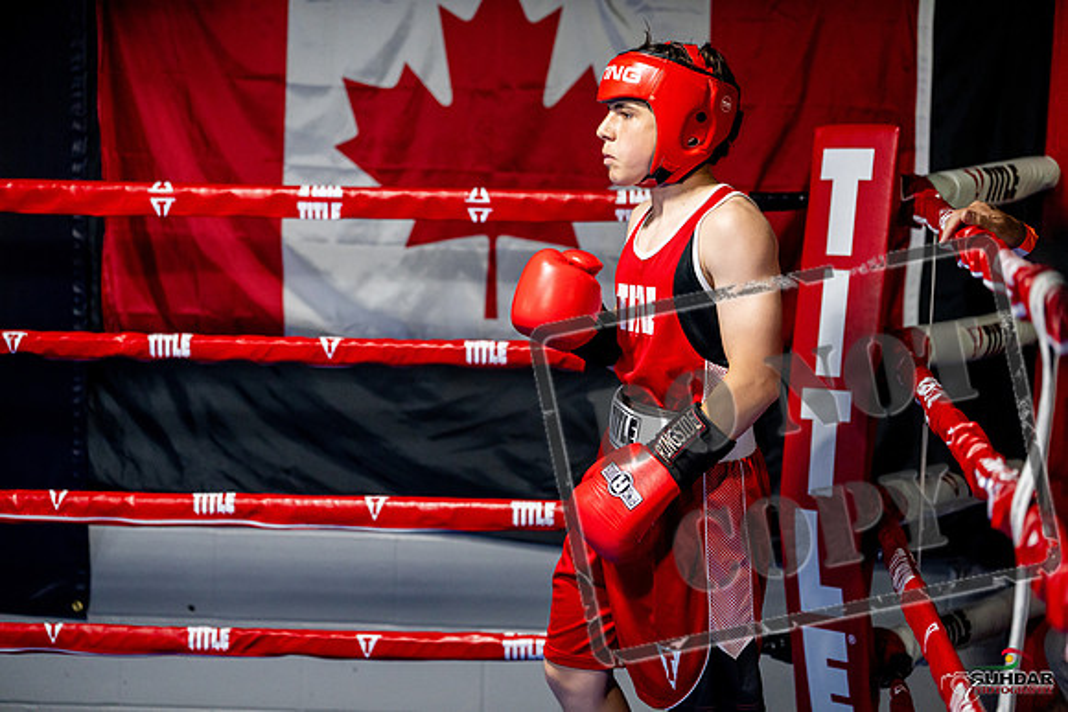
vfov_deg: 16.1
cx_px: 534
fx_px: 2522
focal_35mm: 85
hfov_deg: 23.9
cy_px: 356
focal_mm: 85
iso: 4000
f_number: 2
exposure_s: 1/1000
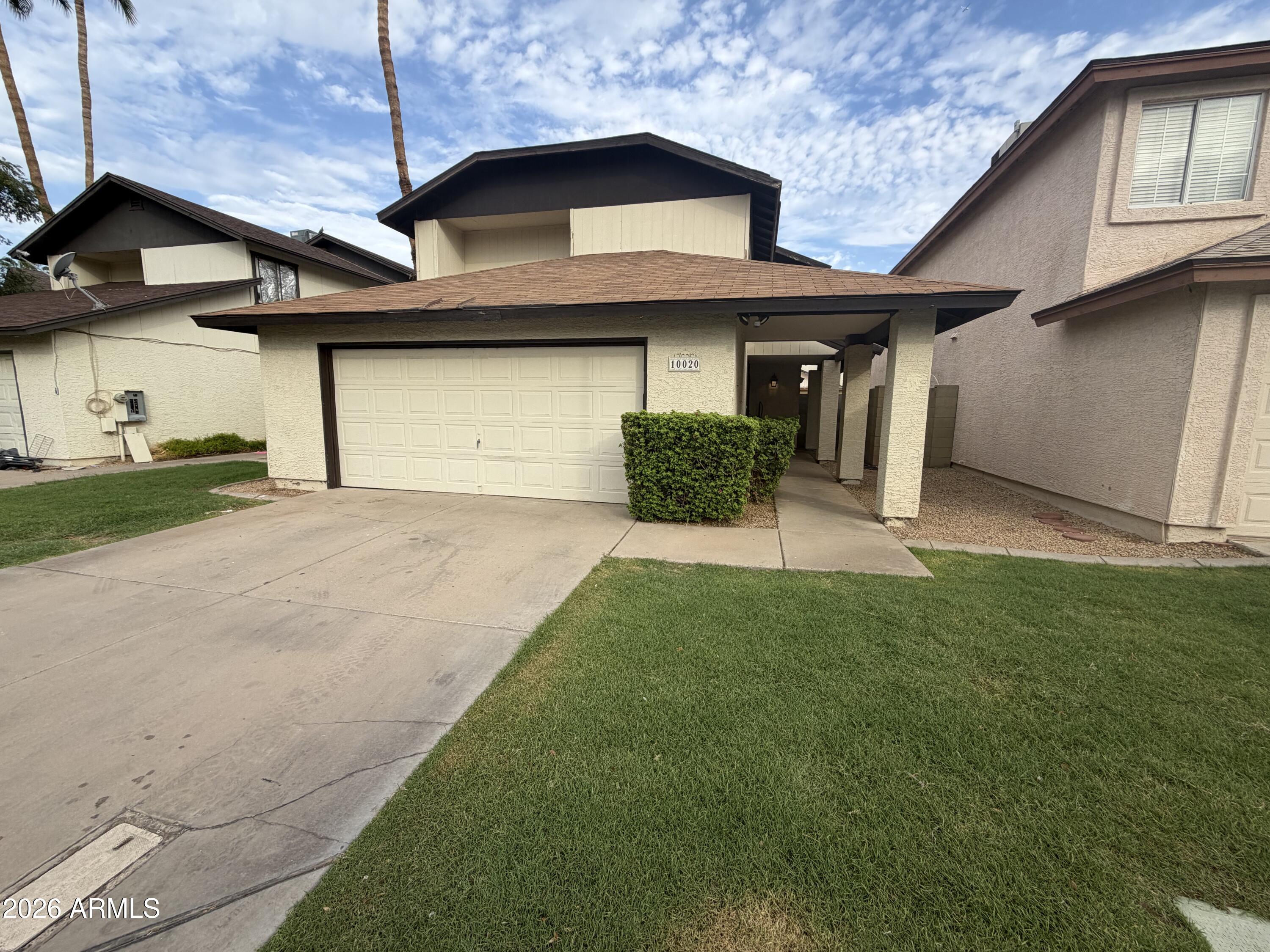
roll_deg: -0.6
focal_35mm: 14
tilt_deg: -7.1
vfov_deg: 85.7
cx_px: 635
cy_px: 476
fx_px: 514
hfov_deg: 102.1
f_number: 2.2
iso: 40
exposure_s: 1/770
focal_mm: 2.22
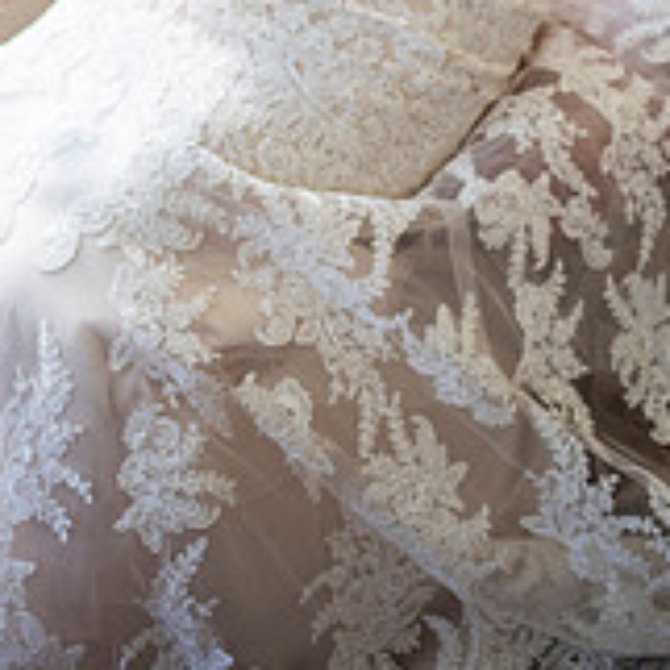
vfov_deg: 13.9
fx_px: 2606
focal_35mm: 119
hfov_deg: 14.6
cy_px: -258
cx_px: 270
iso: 640
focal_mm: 50
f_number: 2.2
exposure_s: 1/640
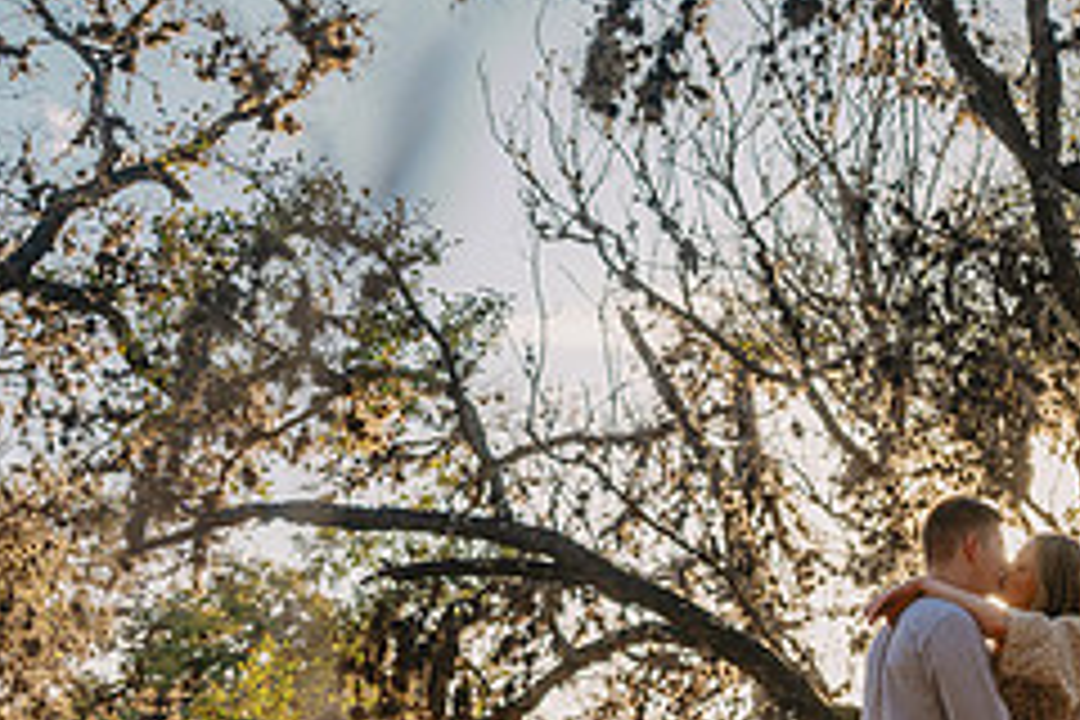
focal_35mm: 58
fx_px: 1740
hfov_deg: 32.5
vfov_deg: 22.2
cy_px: 770
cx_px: 1004
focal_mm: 24
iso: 100
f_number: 2.8
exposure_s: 1/1000
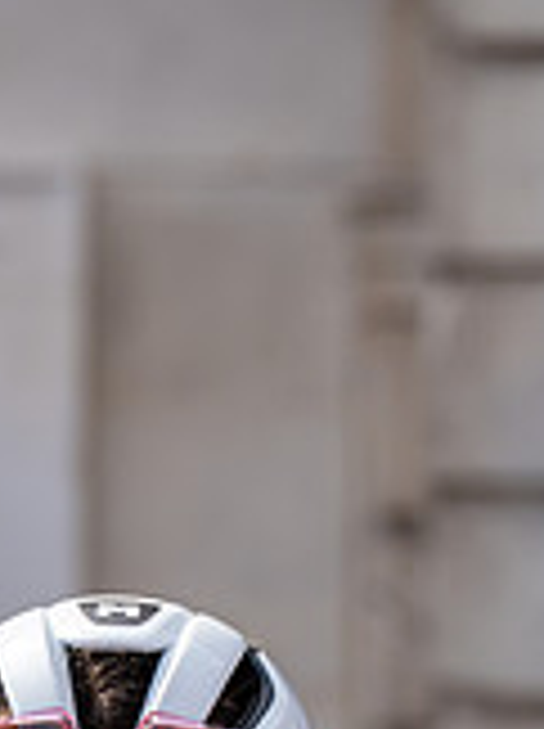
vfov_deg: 3.7
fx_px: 11240
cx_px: 153
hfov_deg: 2.8
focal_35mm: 535
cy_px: 950
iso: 400
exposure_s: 1/1000
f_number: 5.6
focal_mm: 200
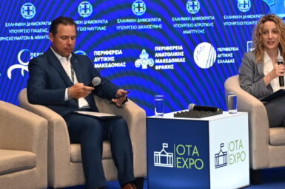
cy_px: 8
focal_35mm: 143
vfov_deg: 9.5
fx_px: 1131
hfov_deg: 14.3
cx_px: 201
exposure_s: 1/160
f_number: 2.8
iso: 400
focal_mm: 43
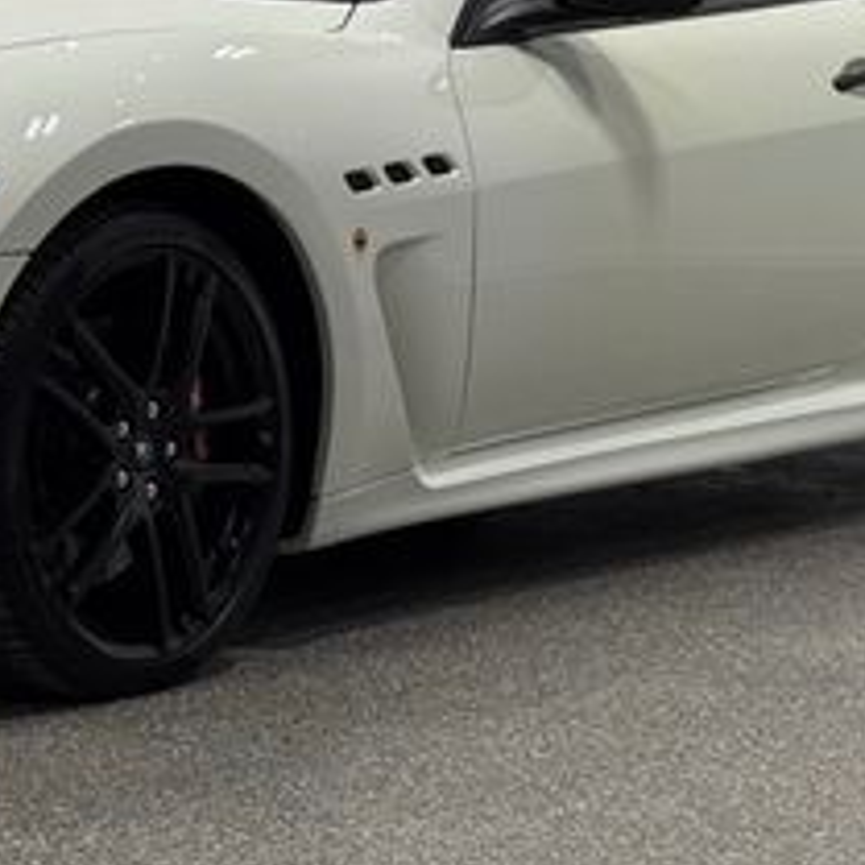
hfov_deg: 13.3
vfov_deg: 13.3
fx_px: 3675
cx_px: 79
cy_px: 29
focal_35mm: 130
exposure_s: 1/487
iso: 64
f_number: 1.78
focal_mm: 6.76
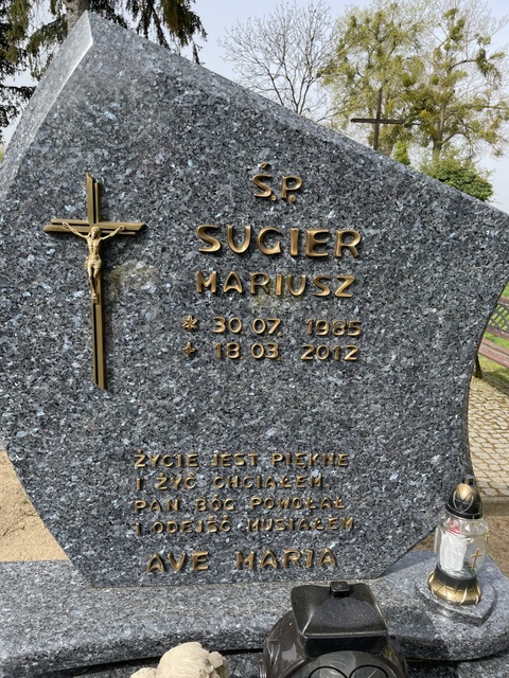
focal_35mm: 26
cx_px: 254
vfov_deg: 67.3
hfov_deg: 53.1
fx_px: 510
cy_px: 339
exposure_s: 1/1289
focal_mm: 4.2
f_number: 1.6
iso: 32
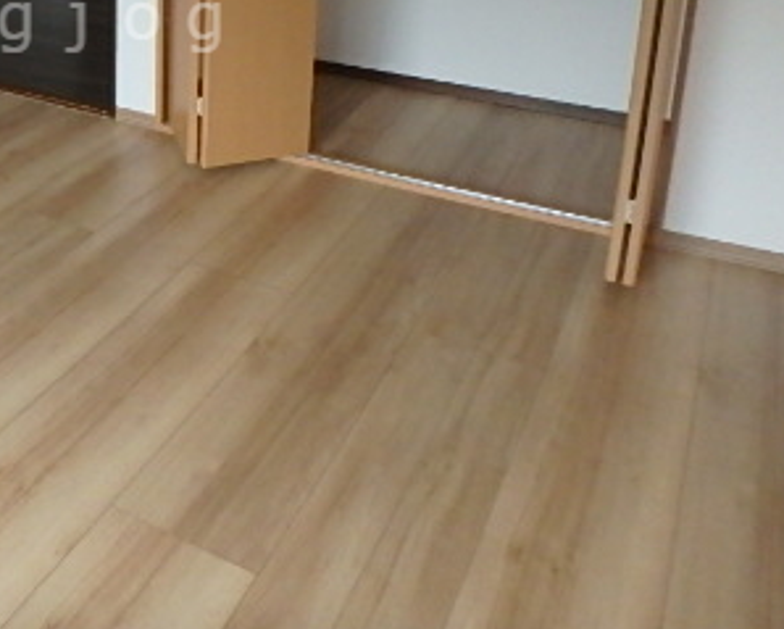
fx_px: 1022
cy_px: 21
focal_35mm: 44
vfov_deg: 31.9
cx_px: 55
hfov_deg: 38.6
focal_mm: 3.7
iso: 800
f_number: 3.5
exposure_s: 1/400
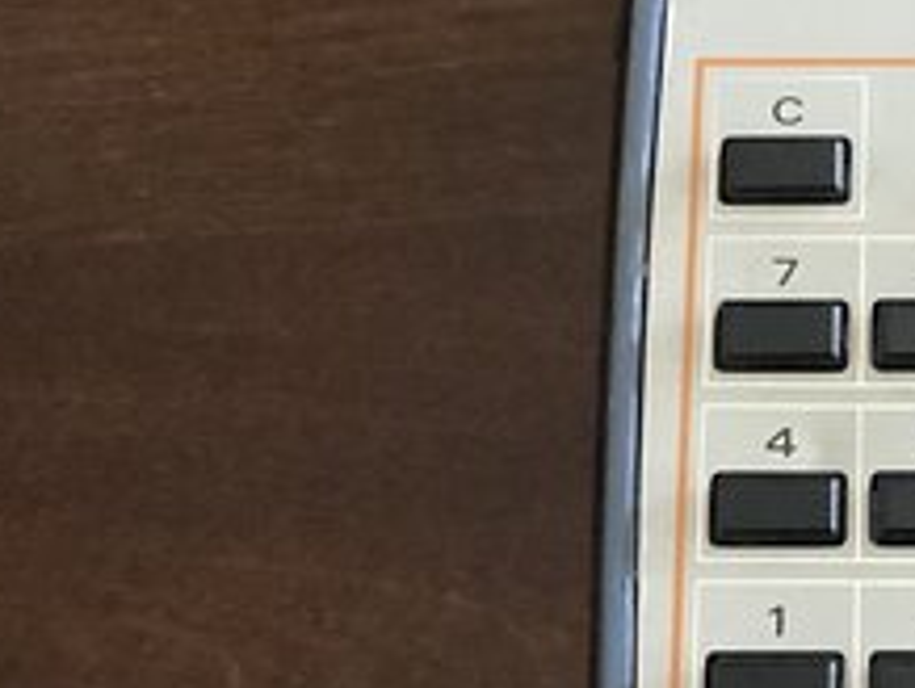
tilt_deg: -67.6
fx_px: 2223
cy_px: 294
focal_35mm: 84
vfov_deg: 17.6
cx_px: 911
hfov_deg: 22.4
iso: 400
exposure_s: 1/30
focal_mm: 3.3
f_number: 2.4
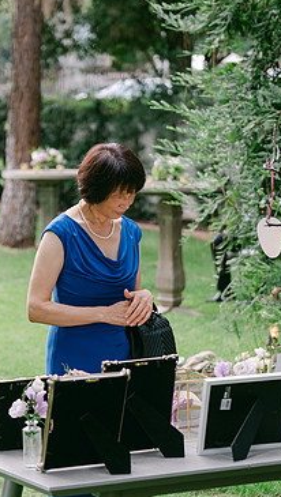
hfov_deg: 8.8
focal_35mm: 138
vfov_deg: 15.5
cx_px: 110
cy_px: 237
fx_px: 1823
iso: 250
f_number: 2.8
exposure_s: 1/125
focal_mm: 71.5
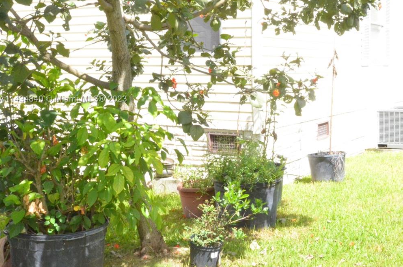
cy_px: 100
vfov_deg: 23.2
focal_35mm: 58
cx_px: 322
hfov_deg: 33.6
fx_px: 648
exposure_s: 1/250
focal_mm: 24
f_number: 22
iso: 5000
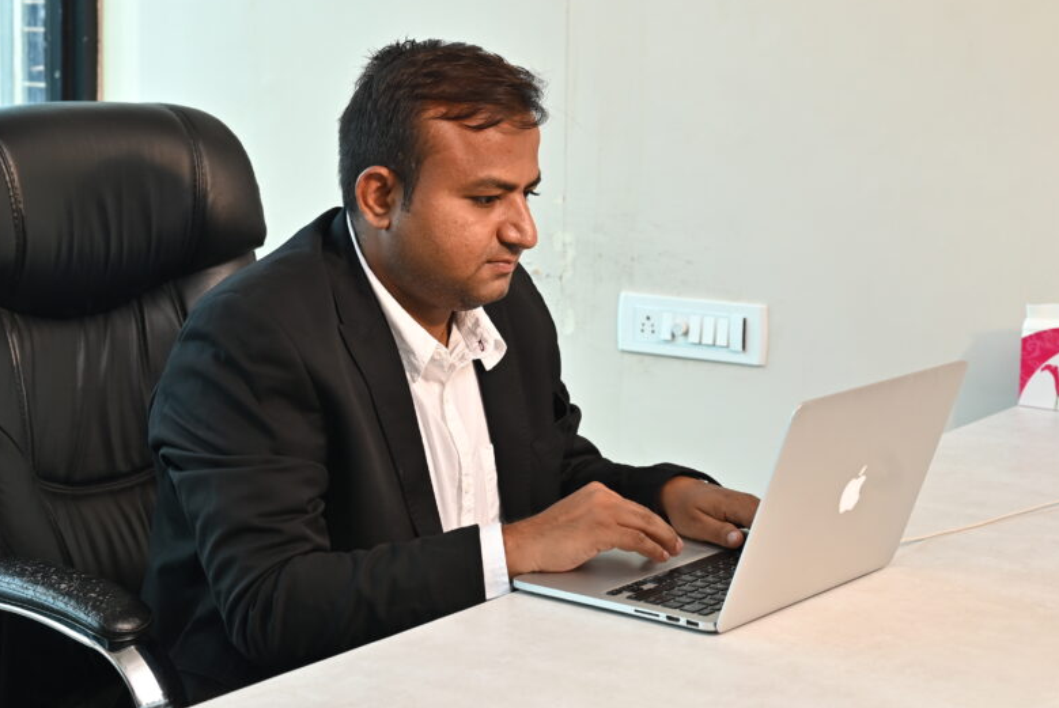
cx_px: 421
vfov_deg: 20.3
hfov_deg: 30.0
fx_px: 1973
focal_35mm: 67
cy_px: 294
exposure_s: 1/200
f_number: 5.6
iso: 400
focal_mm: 51
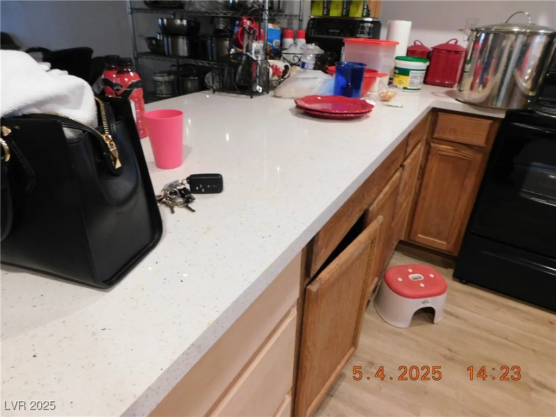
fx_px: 369
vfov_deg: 58.9
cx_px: 278
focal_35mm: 23
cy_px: 208
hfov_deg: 73.9
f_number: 3
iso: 400
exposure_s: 1/30
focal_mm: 4
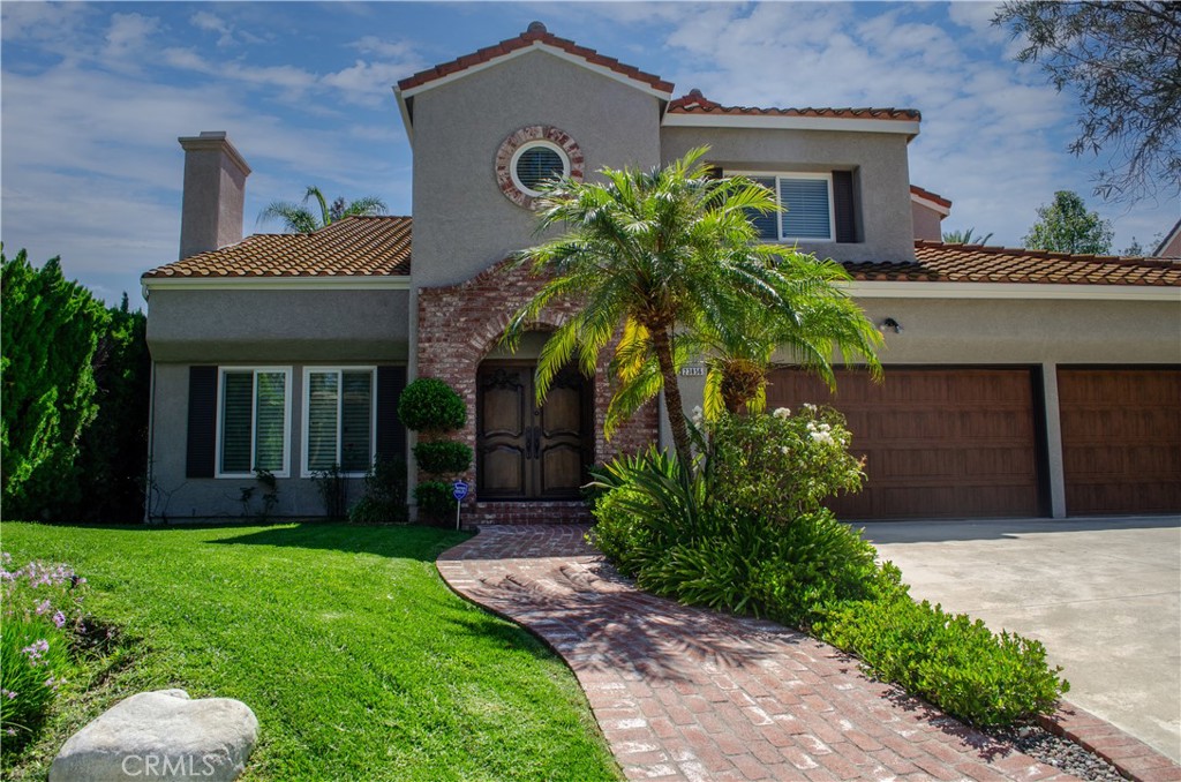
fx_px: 884
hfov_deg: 67.5
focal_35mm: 27
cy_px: 391
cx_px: 590
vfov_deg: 47.7
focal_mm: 18
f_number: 7.1
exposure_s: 1/640
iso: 250
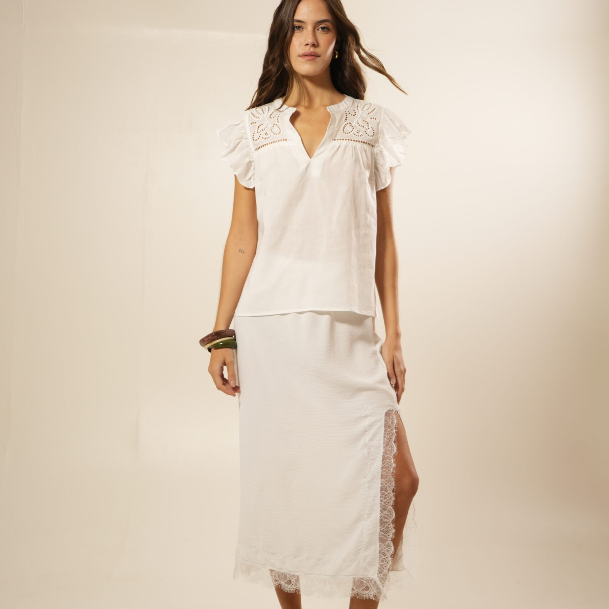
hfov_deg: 26.9
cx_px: 304
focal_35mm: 64
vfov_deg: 26.9
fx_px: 1274
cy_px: 296
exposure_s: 1/125
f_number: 2.8
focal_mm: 50
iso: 640
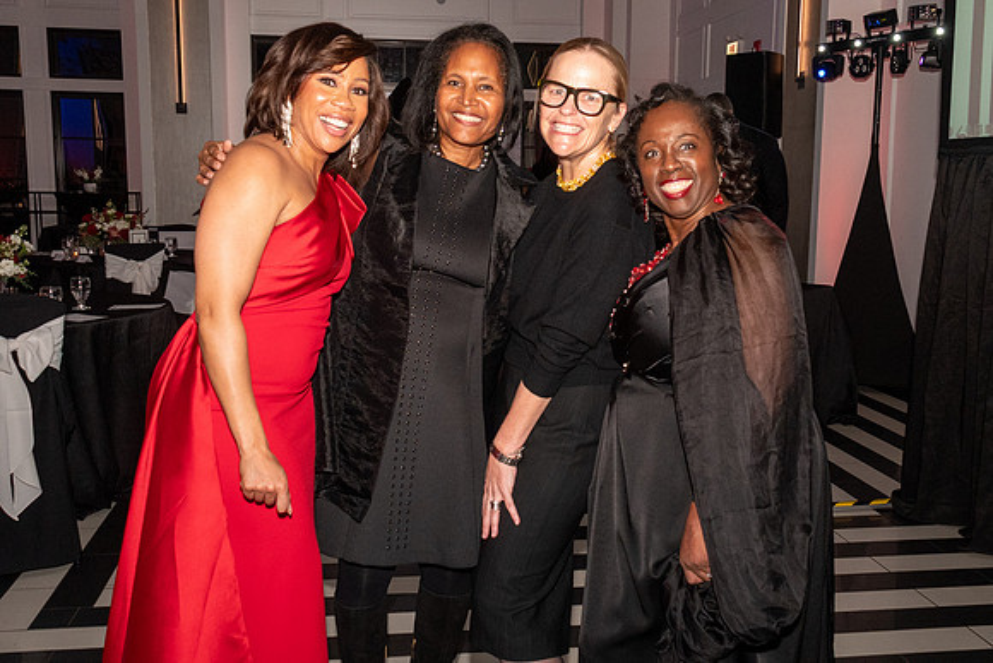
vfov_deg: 36.0
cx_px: 496
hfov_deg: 51.9
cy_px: 332
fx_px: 1021
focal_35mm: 37
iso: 2500
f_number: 8
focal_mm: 25
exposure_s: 1/125
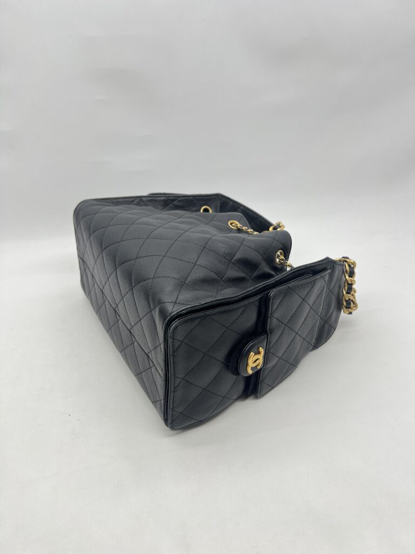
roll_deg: -0.4
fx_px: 416
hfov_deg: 53.1
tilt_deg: -31.8
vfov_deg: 67.3
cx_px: 208
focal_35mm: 26
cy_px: 277
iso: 40
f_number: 1.5
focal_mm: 5.7
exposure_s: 1/100
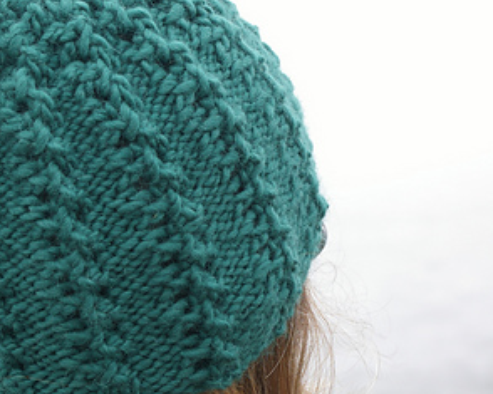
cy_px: 220
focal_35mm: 138
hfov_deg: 13.9
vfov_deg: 11.2
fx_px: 2013
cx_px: 184
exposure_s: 1/100
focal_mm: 45
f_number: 7.1
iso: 200
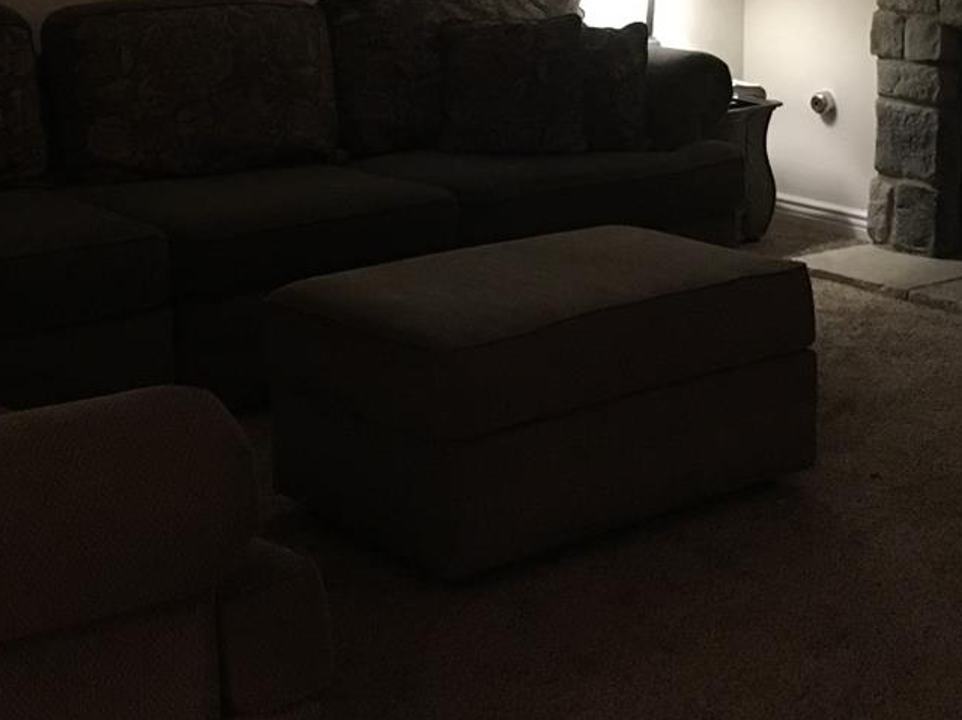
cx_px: 556
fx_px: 1888
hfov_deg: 28.5
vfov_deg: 21.1
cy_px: 54
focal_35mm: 68
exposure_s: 1/15
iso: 200
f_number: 2.2
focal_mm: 4.15
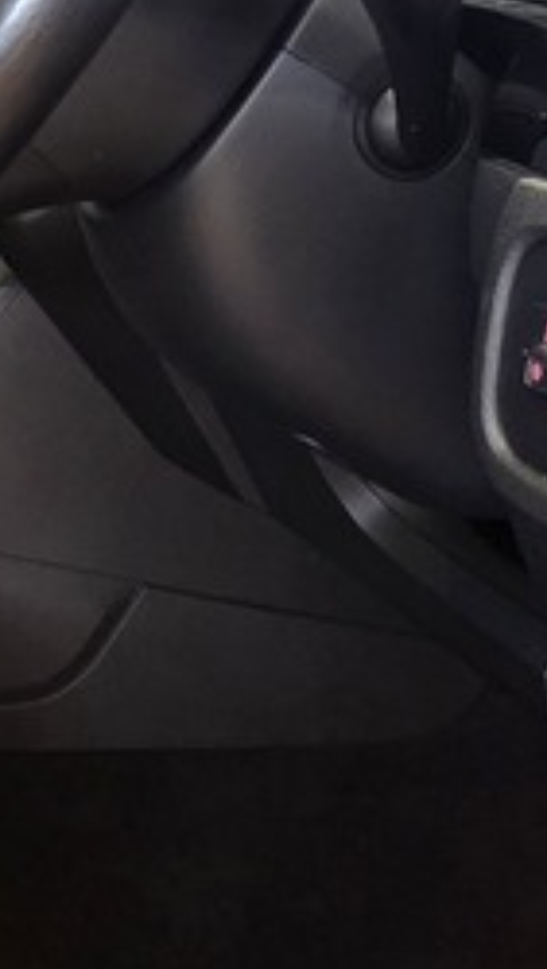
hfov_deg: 17.3
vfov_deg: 34.7
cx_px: -407
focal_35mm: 58
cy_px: 171
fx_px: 1493
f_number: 2.2
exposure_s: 1/50
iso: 400
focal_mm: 2.2
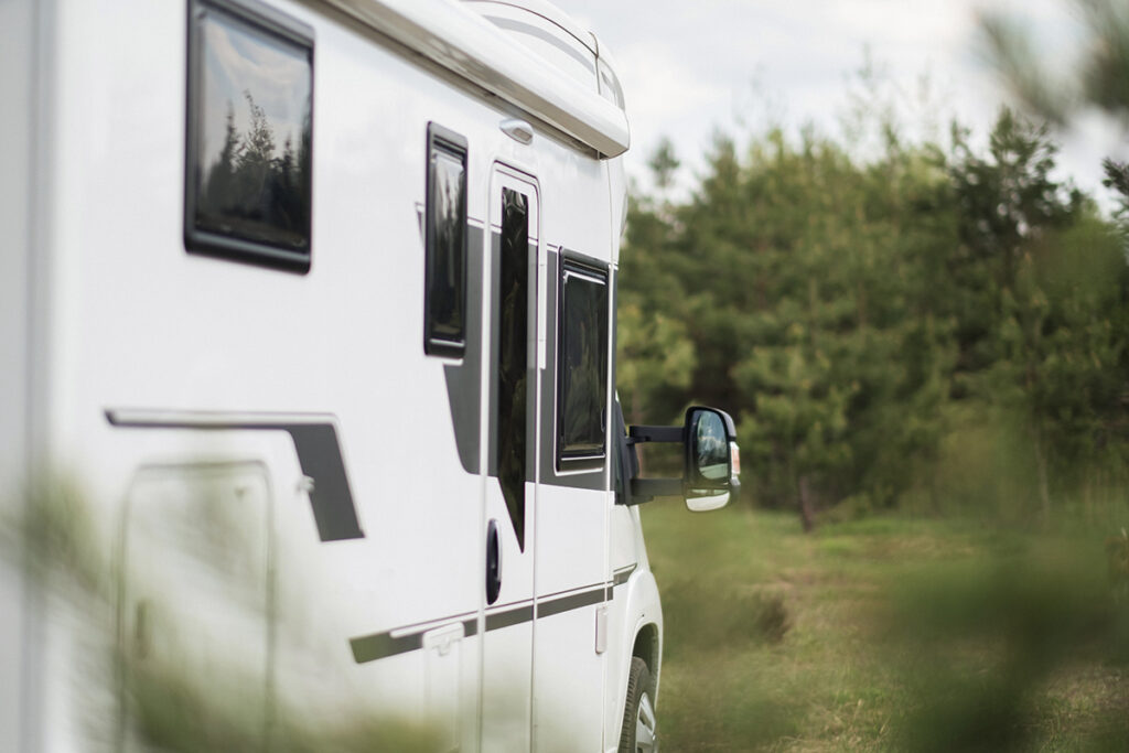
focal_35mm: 84
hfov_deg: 24.2
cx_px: 564
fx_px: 2635
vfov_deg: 16.3
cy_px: 376
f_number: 1.2
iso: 160
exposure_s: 1/5000
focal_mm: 56
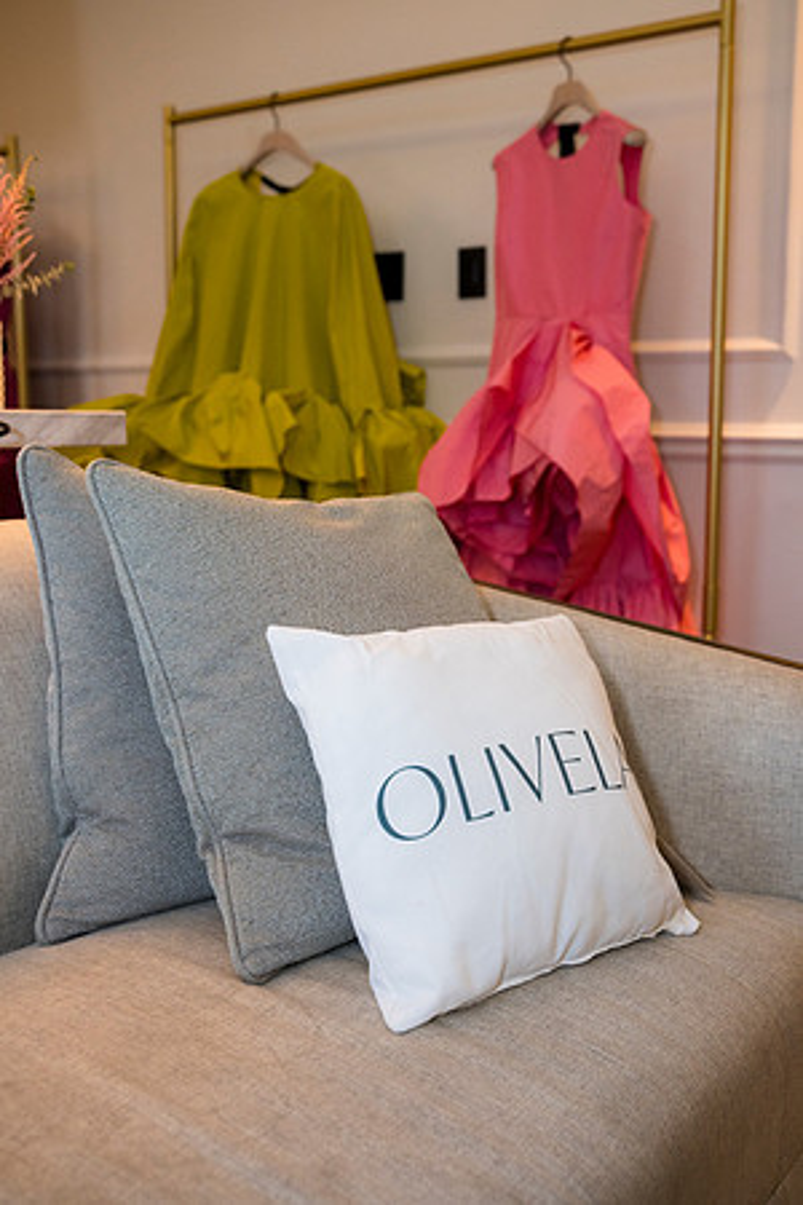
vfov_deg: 53.1
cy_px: 602
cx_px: 402
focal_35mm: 36
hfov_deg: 36.9
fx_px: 1204
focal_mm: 36
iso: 1250
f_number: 4
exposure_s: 1/125
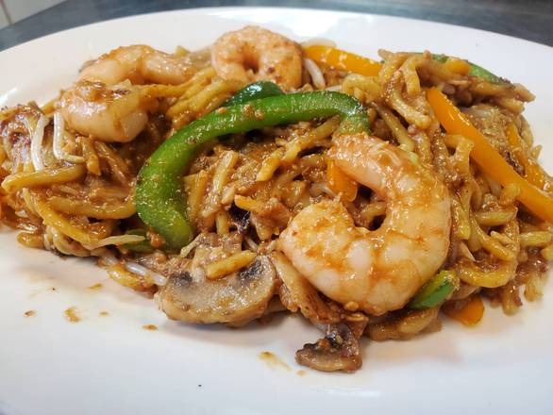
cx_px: 276
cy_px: 208
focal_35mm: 26
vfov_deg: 53.1
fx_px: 416
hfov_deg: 67.3
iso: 200
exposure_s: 1/60
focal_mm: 4.3
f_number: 2.4
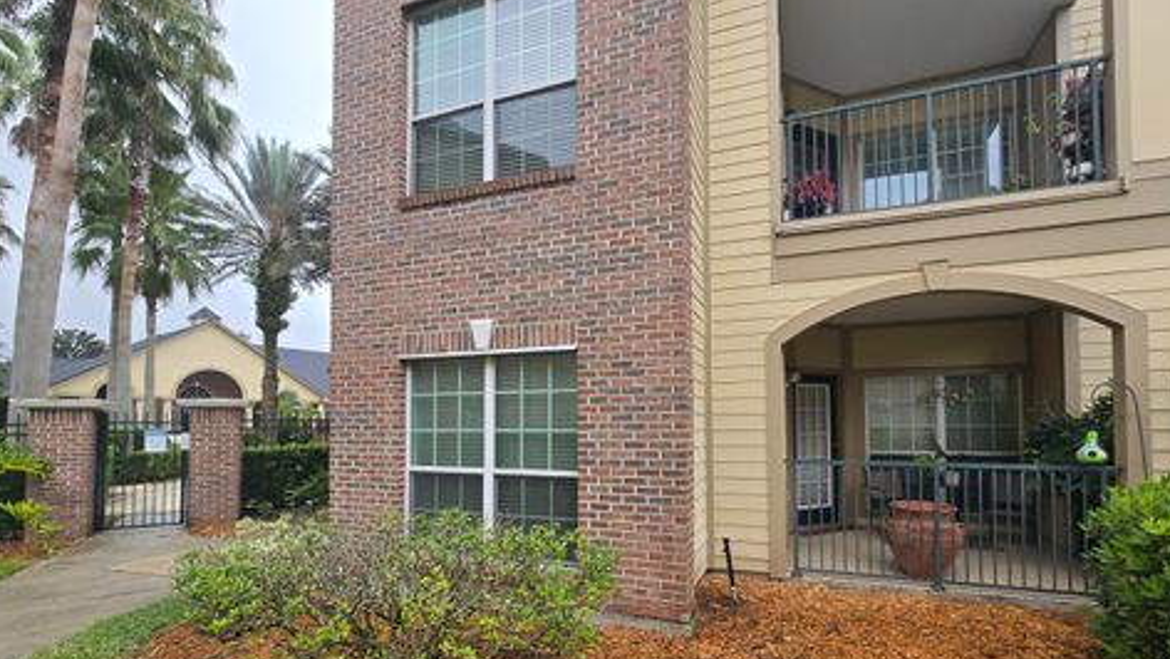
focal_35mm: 15
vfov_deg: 69.7
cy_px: 405
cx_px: 612
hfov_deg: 102.9
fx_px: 466
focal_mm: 2.2
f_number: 2.2
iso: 50
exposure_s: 1/868
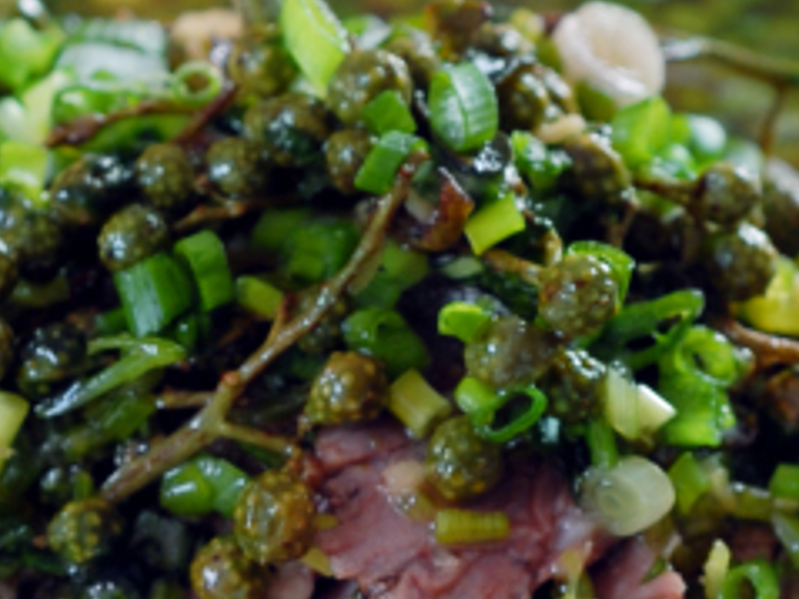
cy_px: 597
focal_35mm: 371
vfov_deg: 4.0
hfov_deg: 5.3
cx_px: 364
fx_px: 8559
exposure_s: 1/160
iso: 100
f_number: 6.3
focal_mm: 60
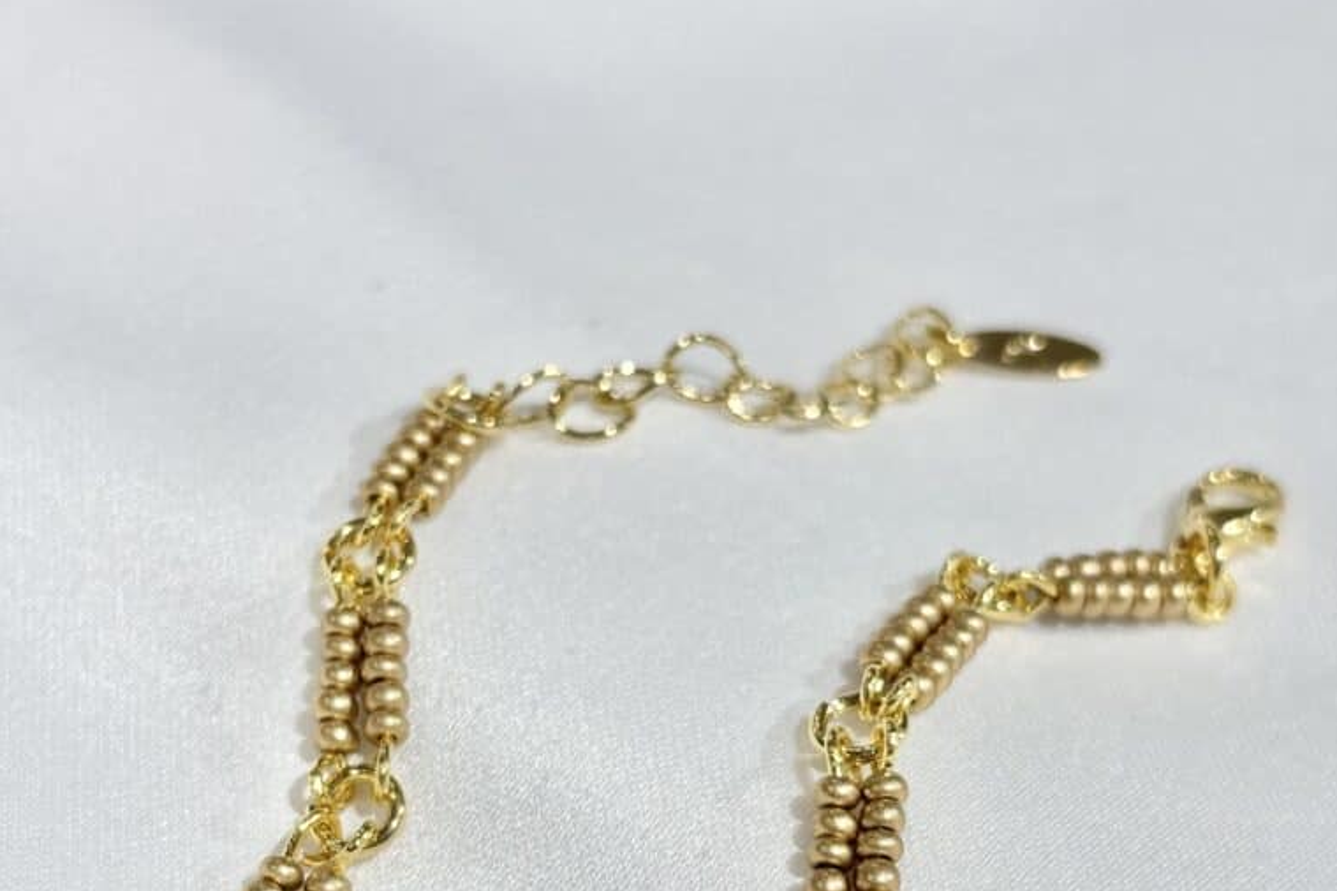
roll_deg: -1.3
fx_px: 2711
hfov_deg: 27.7
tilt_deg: -39.4
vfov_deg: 18.4
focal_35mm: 73
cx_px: 673
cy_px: 782
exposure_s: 1/261
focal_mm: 5.96
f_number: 1.6
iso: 32
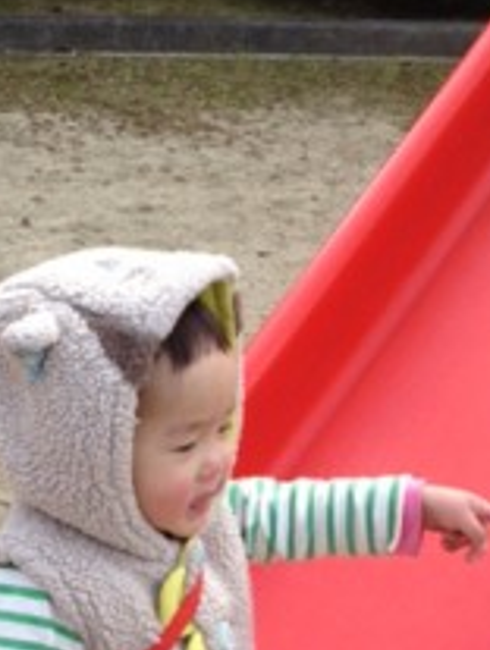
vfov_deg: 24.8
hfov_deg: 19.4
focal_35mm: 76
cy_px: 587
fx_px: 1430
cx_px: 163
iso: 64
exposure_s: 1/511
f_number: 2.4
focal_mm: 4.28
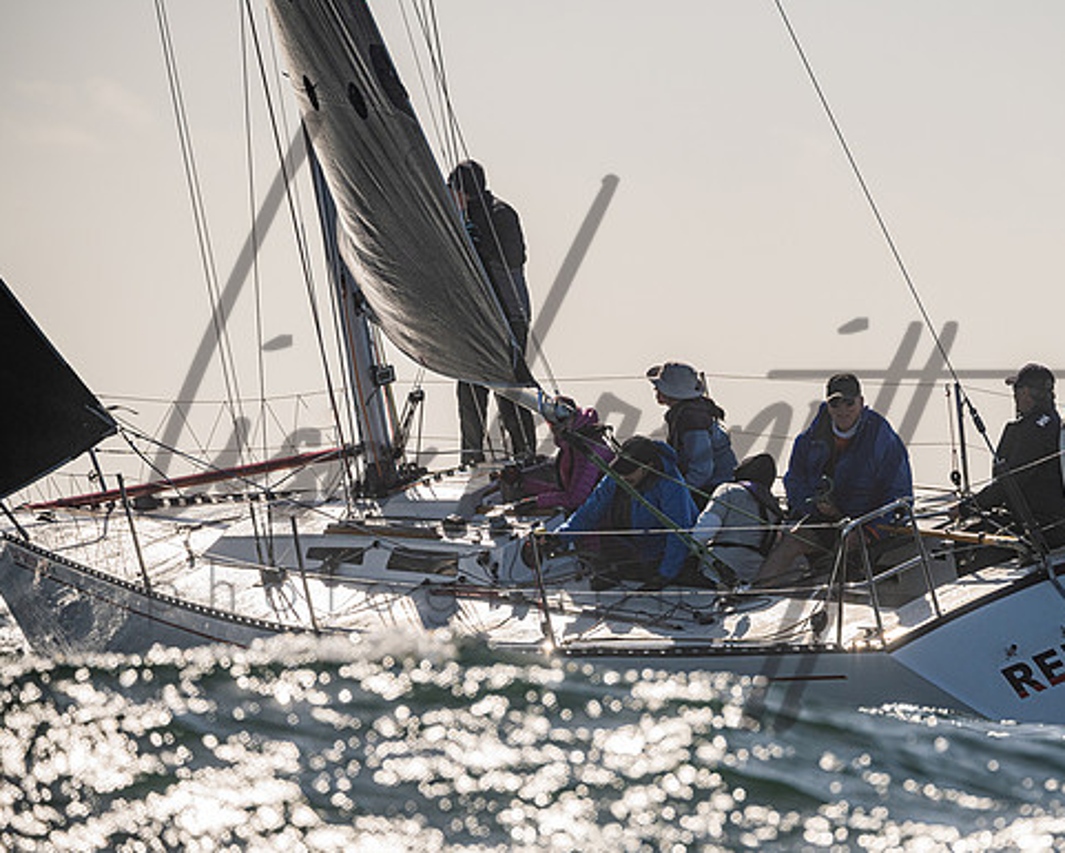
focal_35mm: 397
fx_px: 12516
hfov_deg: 4.9
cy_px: 442
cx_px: 759
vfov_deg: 3.9
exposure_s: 1/5000
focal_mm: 290
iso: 320
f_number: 6.3
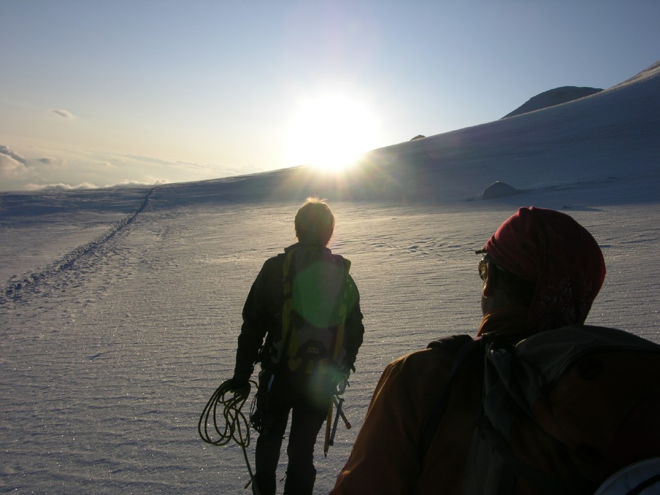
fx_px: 667
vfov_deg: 40.7
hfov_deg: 52.6
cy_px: 248
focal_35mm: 35
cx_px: 330
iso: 50
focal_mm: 8.9
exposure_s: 1/273
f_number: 8
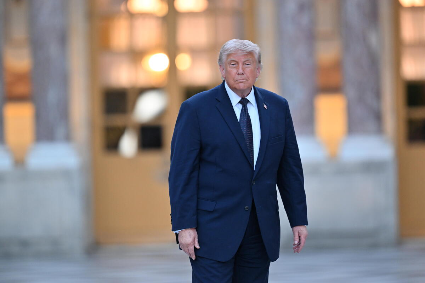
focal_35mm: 400
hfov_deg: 5.2
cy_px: 142
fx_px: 4722
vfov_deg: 3.4
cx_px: 212
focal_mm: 400
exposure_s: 1/250
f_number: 3.5
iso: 2500
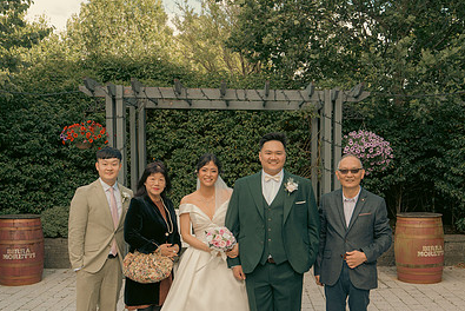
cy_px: 197
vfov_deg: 30.4
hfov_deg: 44.5
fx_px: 569
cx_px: 239
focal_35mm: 44
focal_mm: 30
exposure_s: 1/160
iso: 200
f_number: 5.6
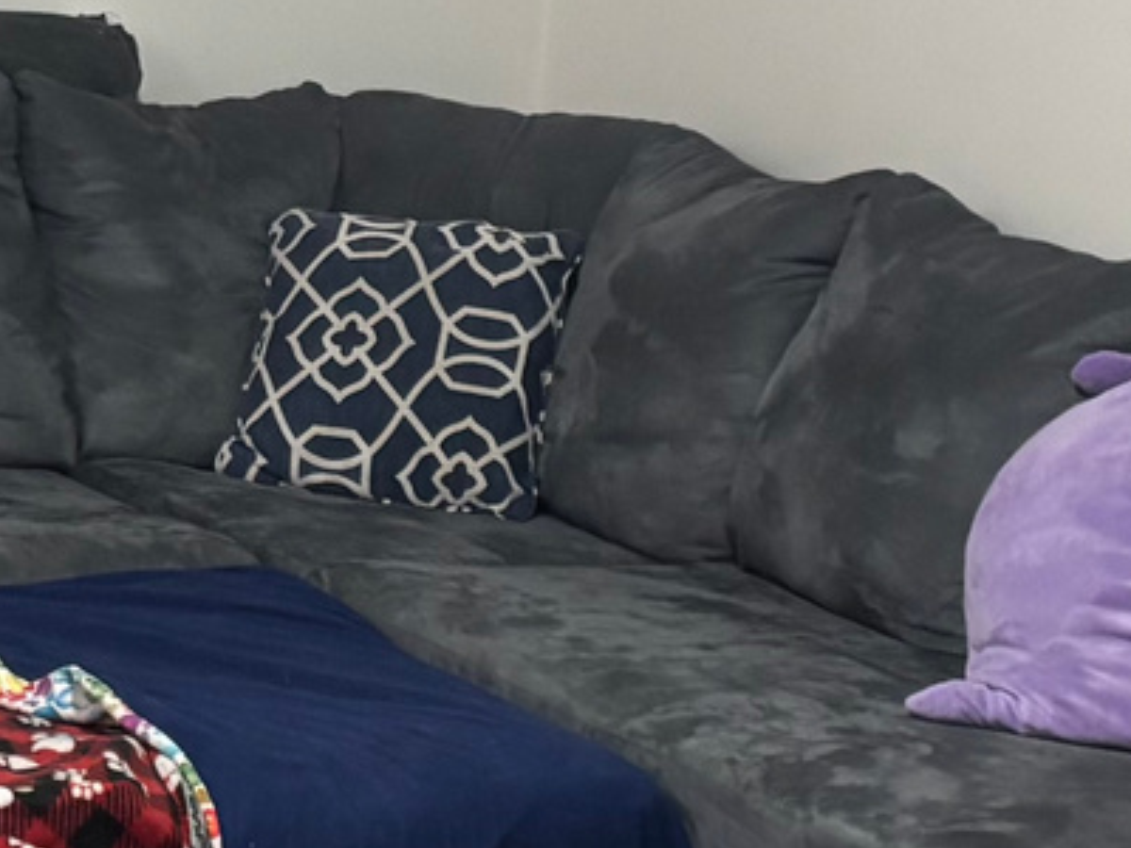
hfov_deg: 14.8
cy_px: 404
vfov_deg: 11.1
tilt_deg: -9.5
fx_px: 4345
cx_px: 382
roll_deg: -4.1
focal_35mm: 133
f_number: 1.6
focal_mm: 5.96
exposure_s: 1/40
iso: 500
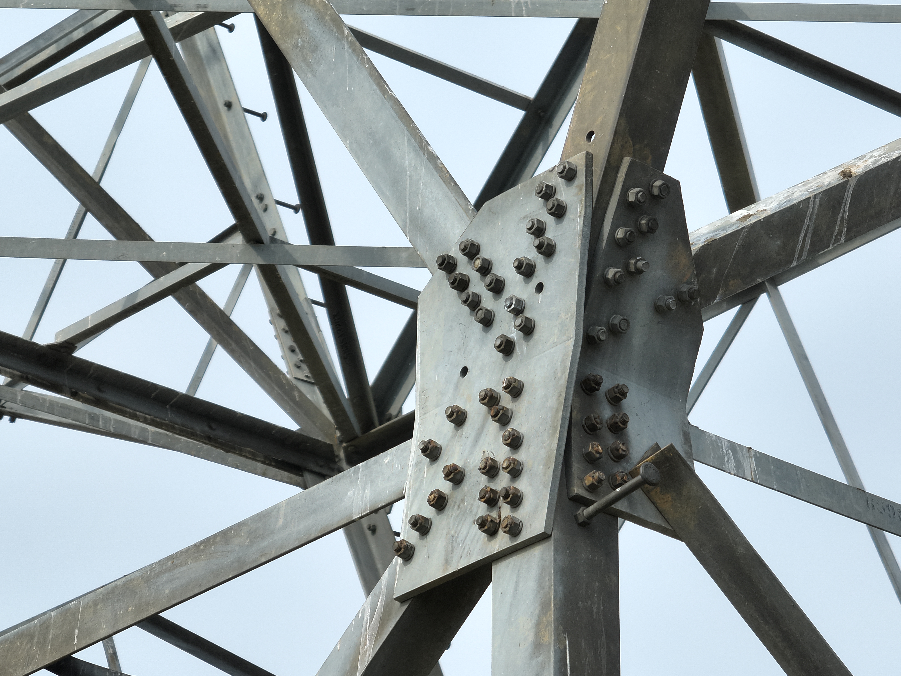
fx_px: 4191
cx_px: 450
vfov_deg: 9.2
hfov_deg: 12.3
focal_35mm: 161
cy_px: 338
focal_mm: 29.85
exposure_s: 1/240
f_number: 4.4
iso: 100
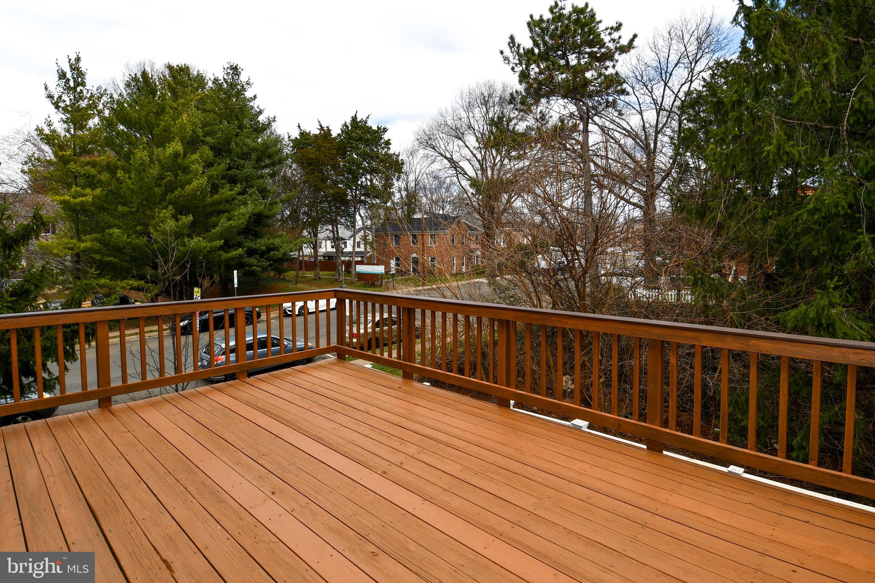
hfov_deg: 90.0
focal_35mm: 18
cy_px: 292
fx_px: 437
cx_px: 438
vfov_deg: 67.4
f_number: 8
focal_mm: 12
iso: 100
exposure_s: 1/250
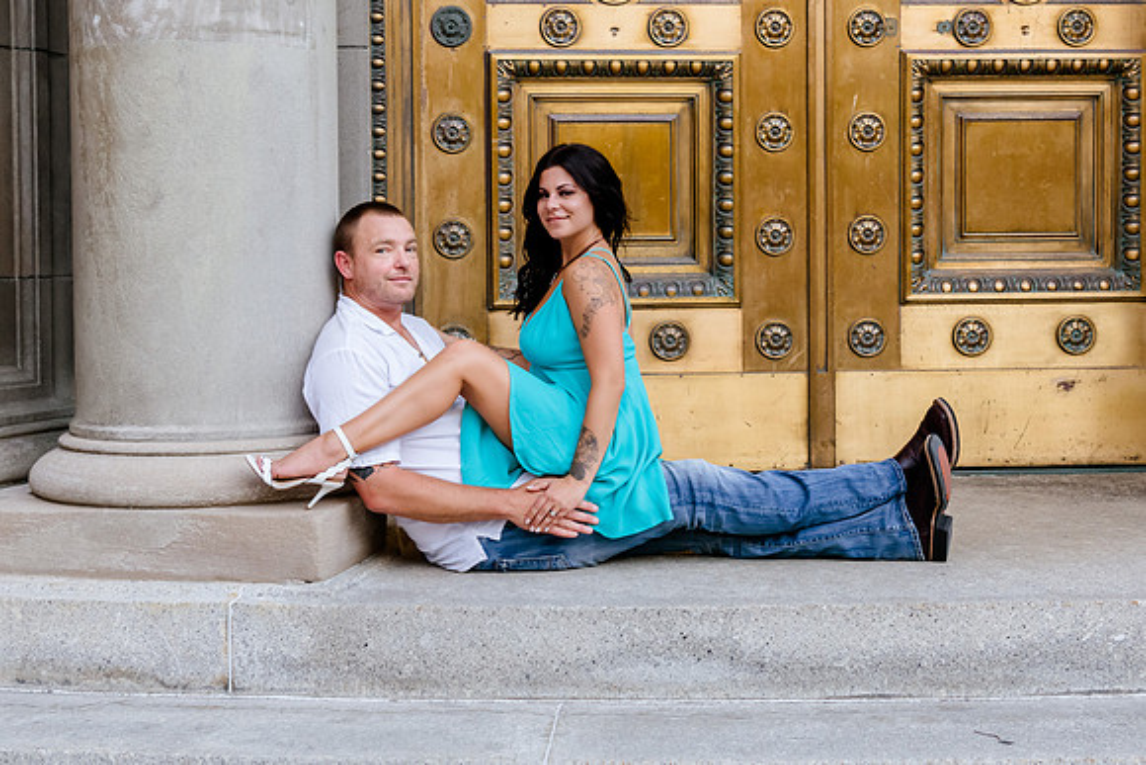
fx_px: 1864
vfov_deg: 23.1
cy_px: 286
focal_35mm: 59
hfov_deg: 34.2
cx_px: 549
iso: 1250
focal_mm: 44
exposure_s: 1/200
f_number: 5.6
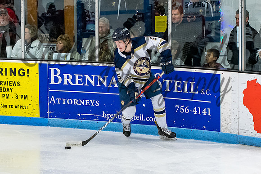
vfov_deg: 7.7
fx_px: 1295
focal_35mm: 179
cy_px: 92
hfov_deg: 11.5
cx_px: 108
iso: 2500
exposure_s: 1/800
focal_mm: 70
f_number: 3.5
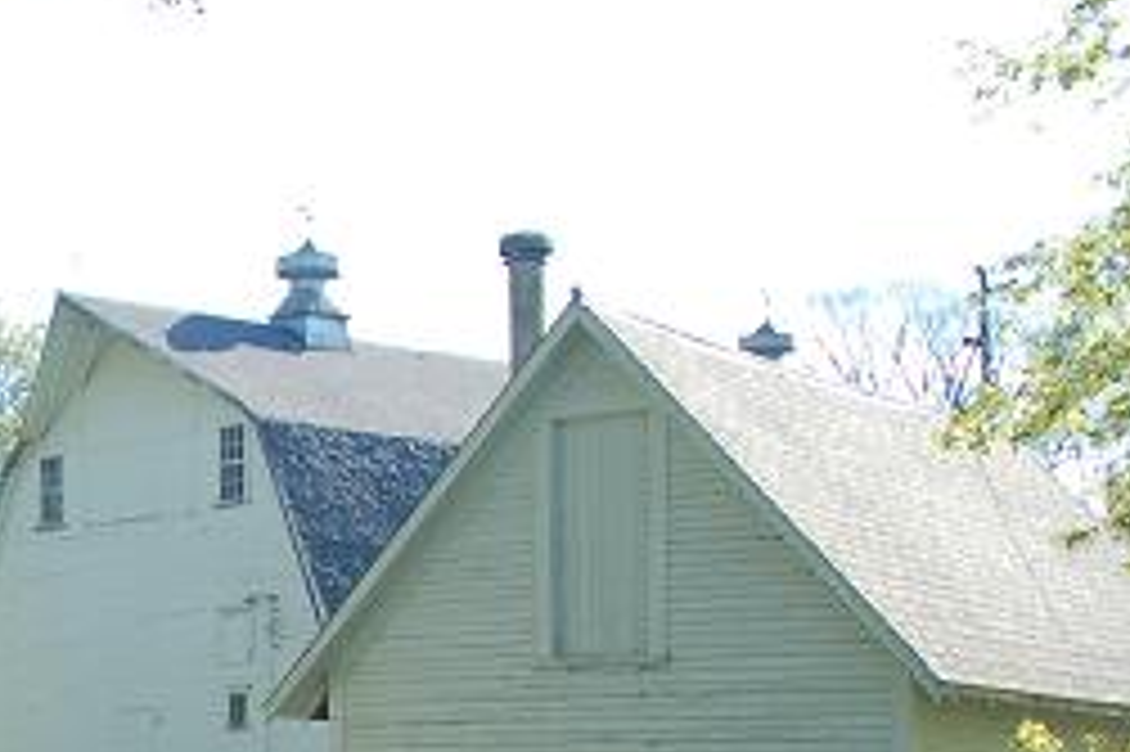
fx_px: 2541
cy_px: 982
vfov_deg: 16.0
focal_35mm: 81
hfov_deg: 23.2
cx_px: -189
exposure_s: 1/125
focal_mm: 18
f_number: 5.6
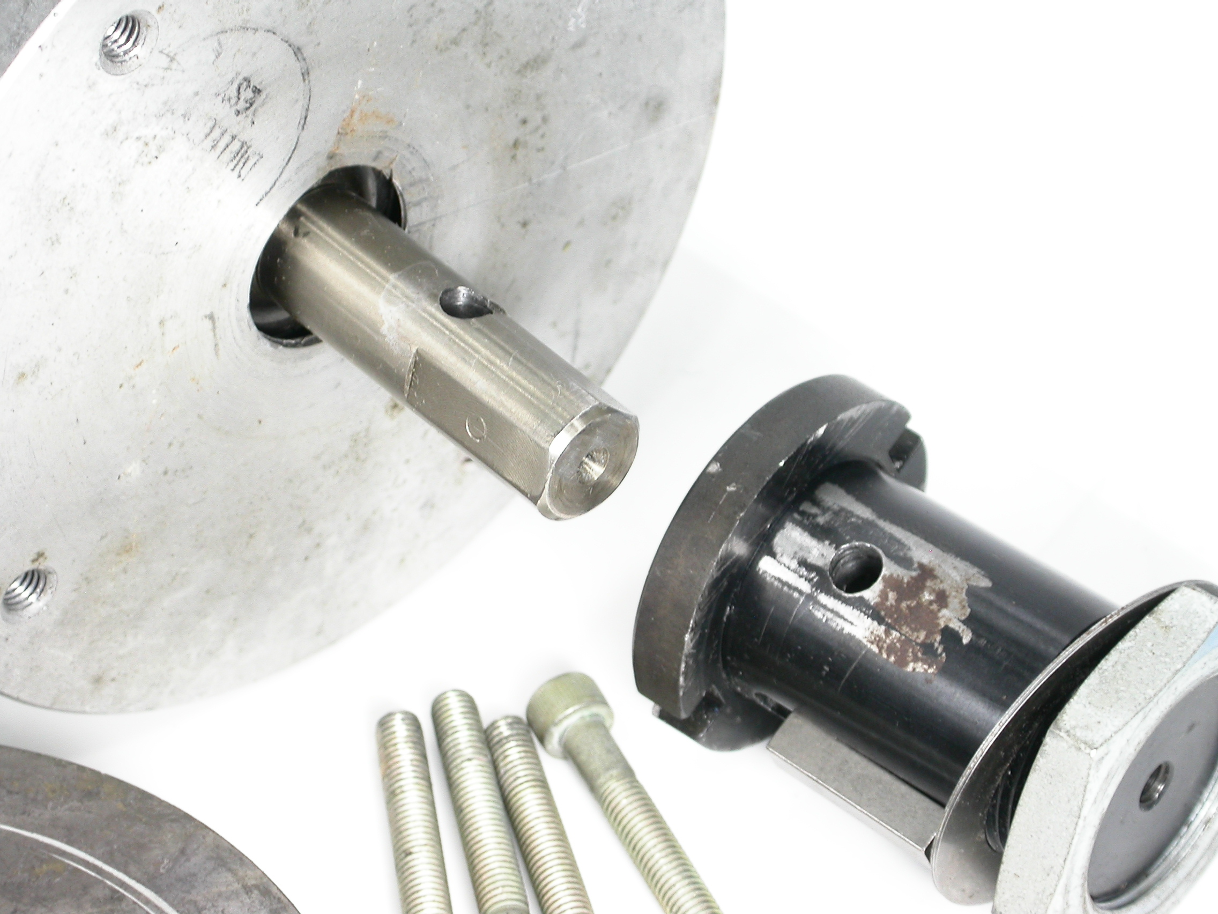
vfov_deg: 9.6
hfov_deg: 12.8
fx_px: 5419
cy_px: 457
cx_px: 609
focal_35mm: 154
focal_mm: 32
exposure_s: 1/15
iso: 100
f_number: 5.1
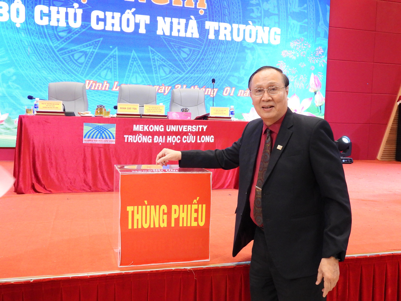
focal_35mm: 35
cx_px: 200
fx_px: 405
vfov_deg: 40.7
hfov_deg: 52.6
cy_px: 150
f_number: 3.2
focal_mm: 6.2
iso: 800
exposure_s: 1/80
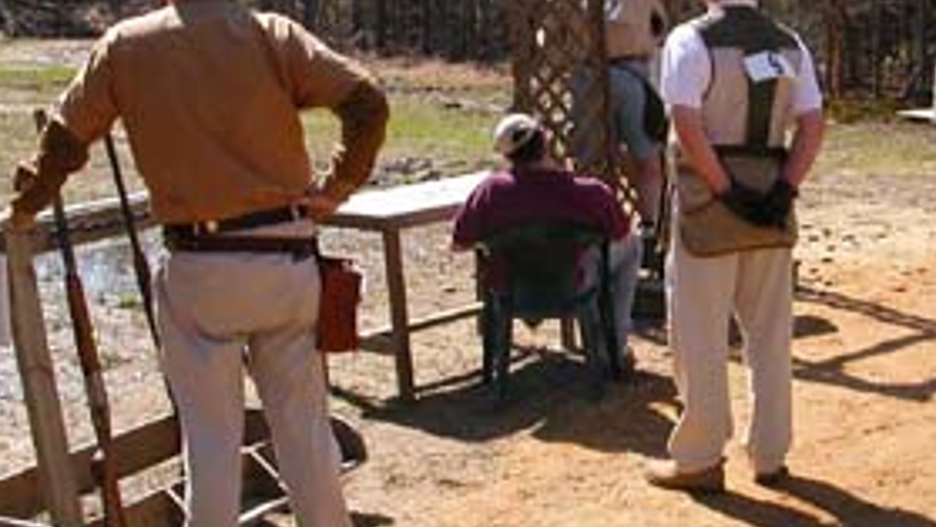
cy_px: 269
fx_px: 1613
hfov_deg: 32.2
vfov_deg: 18.5
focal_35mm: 65
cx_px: 577
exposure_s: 1/367
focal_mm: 5.6
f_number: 4.5
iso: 100
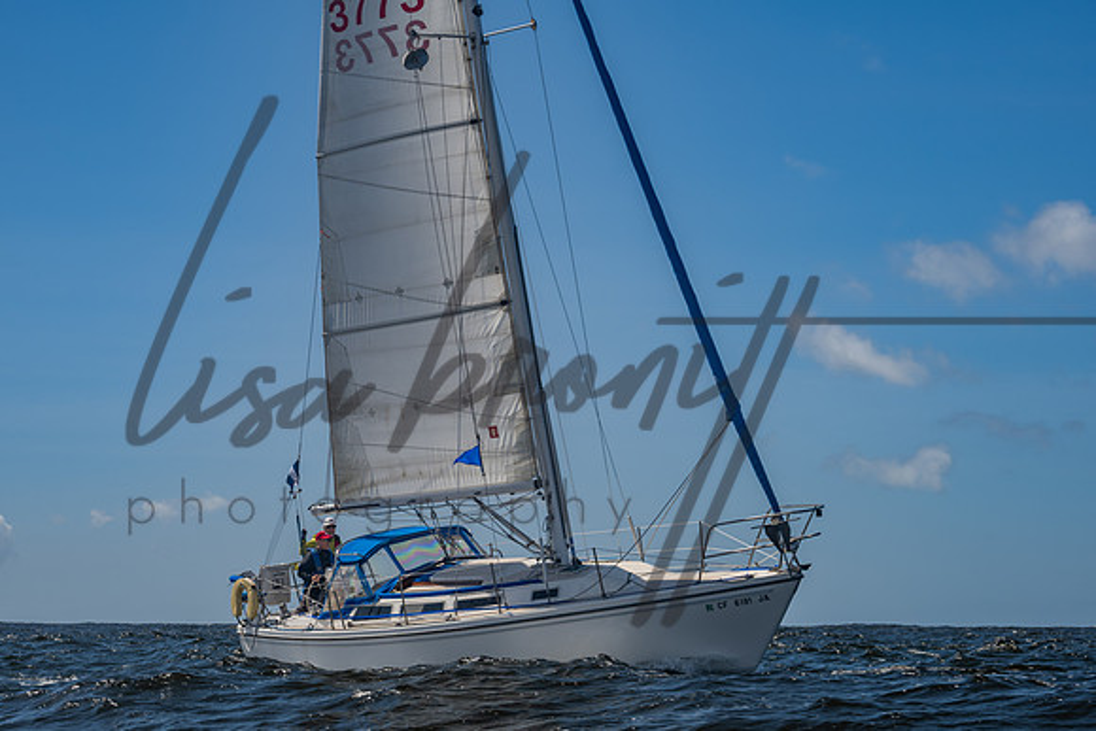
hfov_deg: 24.4
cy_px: 449
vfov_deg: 16.4
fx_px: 2535
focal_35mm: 83
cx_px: 469
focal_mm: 66
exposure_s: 1/250
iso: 100
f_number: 6.3
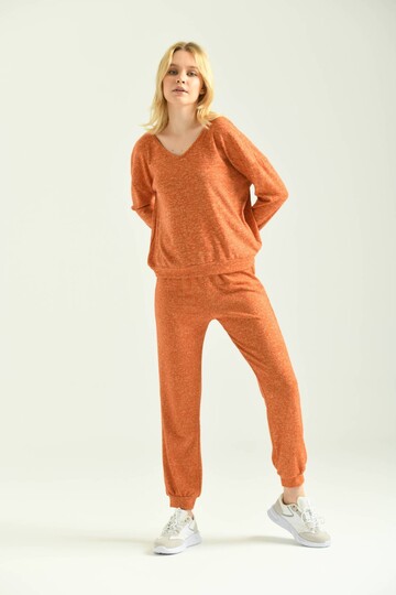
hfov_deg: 14.9
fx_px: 1518
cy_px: 298
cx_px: 198
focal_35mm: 92
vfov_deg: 22.1
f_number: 5.6
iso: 125
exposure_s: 1/160
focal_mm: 92
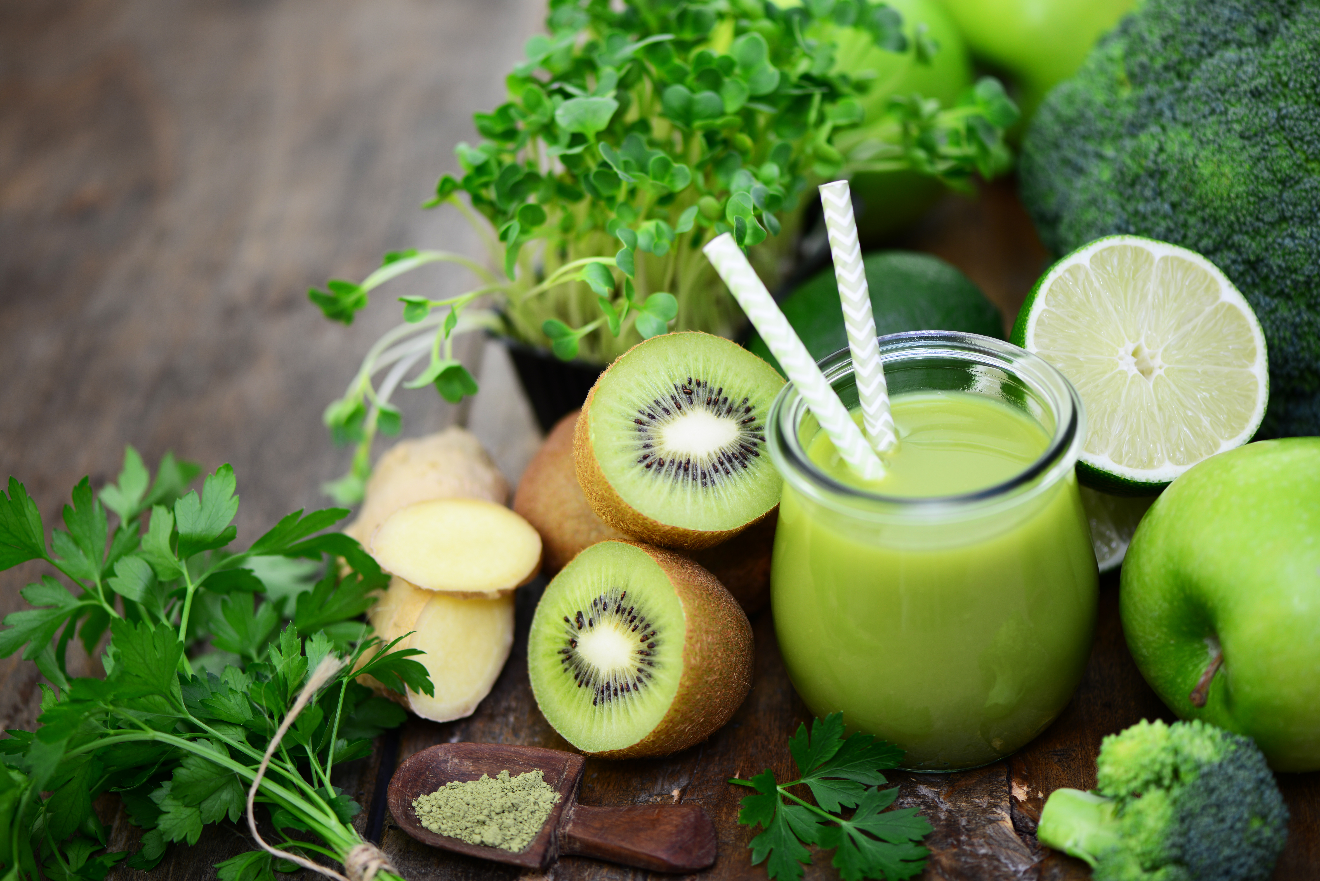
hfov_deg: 19.5
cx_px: 660
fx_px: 3851
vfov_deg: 13.1
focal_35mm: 105
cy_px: 440
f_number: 3
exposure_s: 1/250
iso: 100
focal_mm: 105
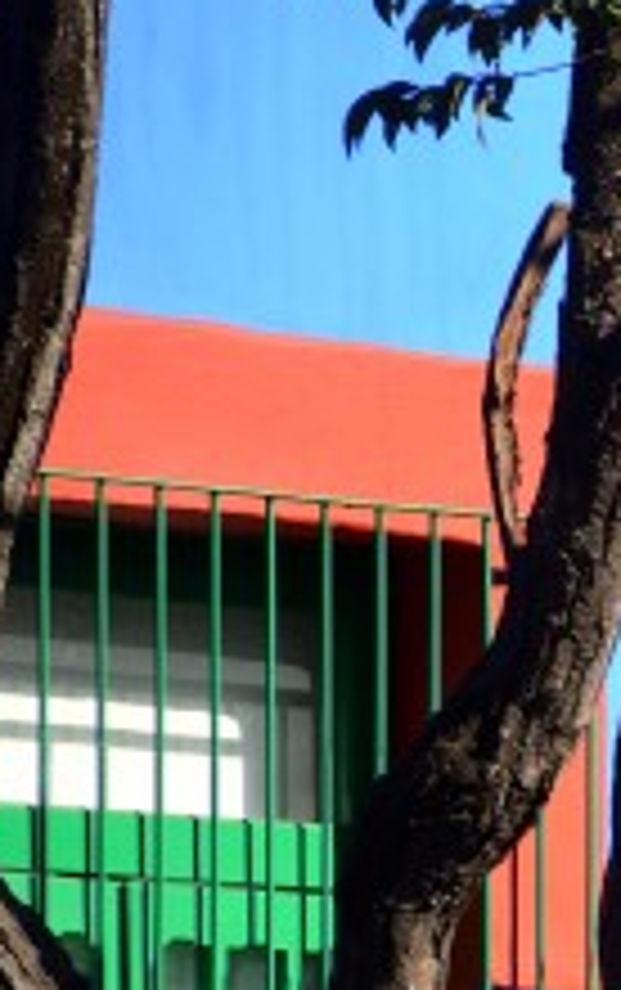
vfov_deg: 3.0
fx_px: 18987
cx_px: 1537
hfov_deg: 1.9
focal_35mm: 703
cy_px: 882
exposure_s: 1/640
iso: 200
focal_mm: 140
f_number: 6.3
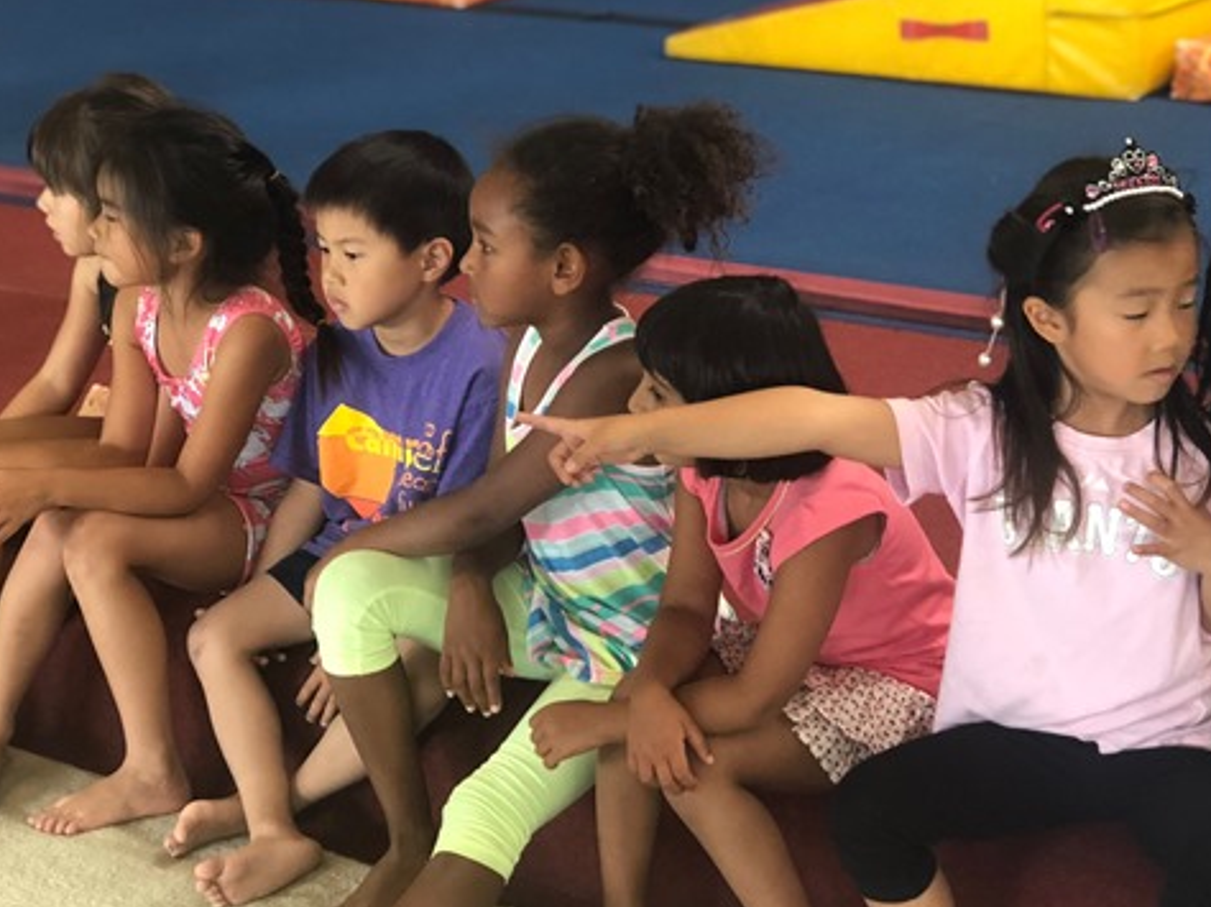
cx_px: 759
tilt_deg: -19.4
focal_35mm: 77
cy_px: 396
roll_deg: +2.1
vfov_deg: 19.1
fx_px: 2692
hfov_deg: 25.3
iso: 400
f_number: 2.8
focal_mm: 6.6
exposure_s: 1/60
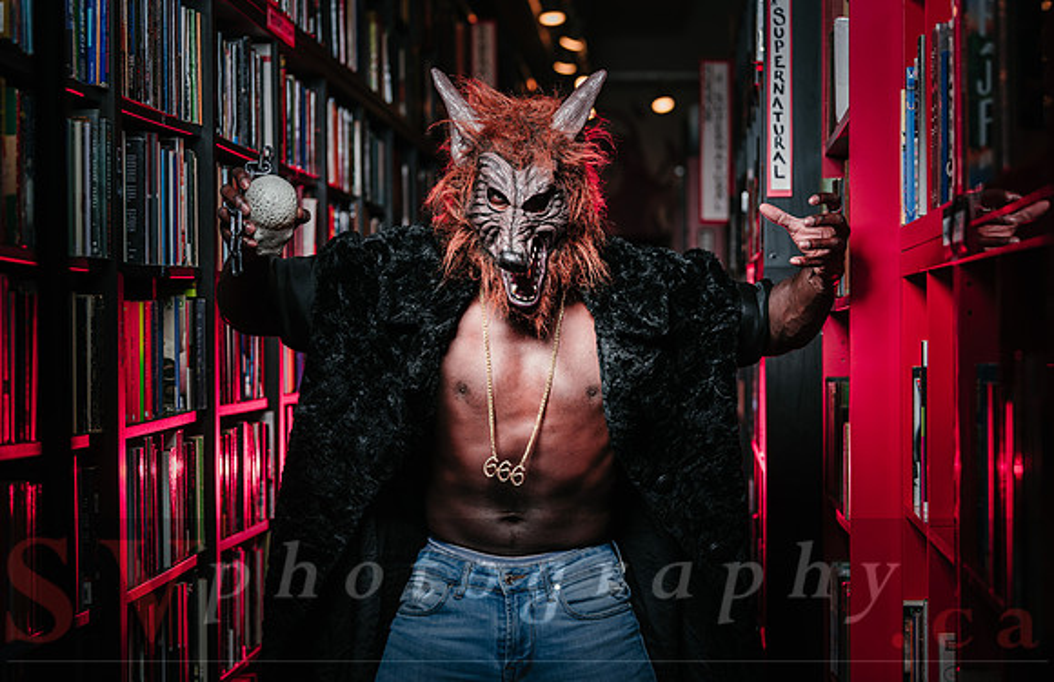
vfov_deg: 18.4
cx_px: 529
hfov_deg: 28.2
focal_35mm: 72
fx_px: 2101
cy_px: 339
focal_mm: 70
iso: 64
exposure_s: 1/200
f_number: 3.5
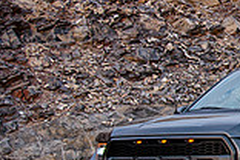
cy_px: 94
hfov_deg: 12.9
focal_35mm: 146
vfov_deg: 9.4
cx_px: 422
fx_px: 973
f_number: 5.6
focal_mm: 38
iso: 200
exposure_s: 1/200
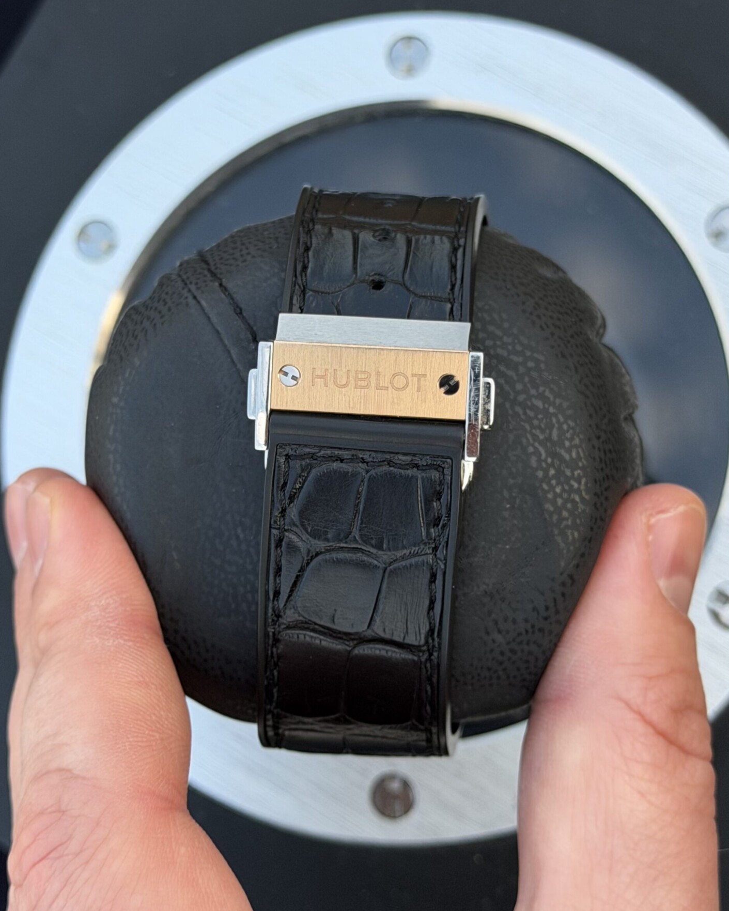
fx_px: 1376
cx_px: 360
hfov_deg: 29.7
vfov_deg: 36.7
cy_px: 445
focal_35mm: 51
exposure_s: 1/331
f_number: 1.78
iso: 64
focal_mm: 6.76
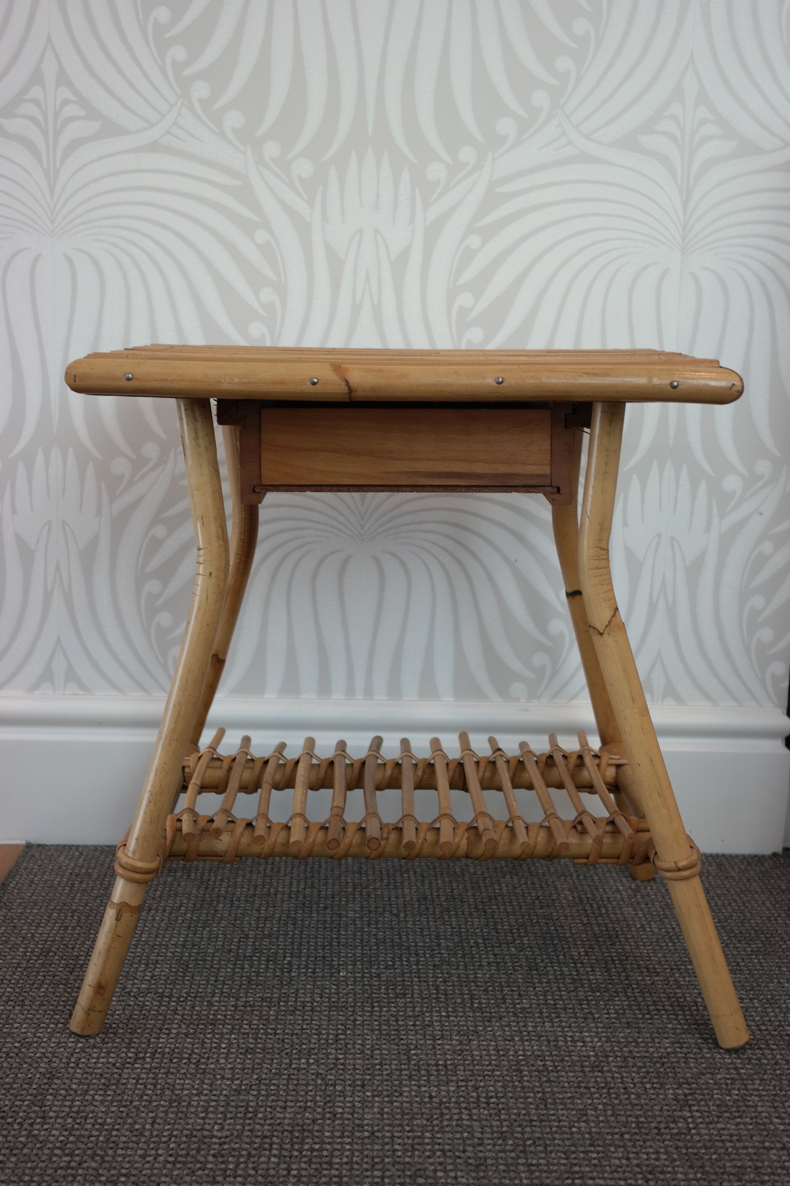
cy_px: 593
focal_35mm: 46
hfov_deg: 29.2
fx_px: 1514
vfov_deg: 42.7
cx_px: 395
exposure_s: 1/60
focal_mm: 30
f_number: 4.5
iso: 200
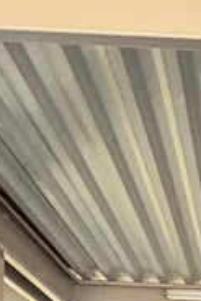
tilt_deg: -5.3
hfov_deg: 16.0
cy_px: 535
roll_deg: -1.5
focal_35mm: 81
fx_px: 677
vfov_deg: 19.2
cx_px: 265
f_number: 2.2
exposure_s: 1/121
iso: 200
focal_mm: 2.22
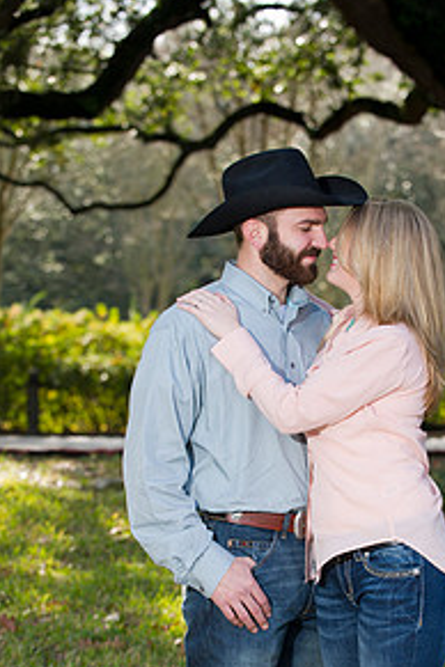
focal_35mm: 133
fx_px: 2466
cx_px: 299
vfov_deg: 15.3
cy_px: 500
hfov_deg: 10.3
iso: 250
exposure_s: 1/250
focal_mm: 86
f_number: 3.5
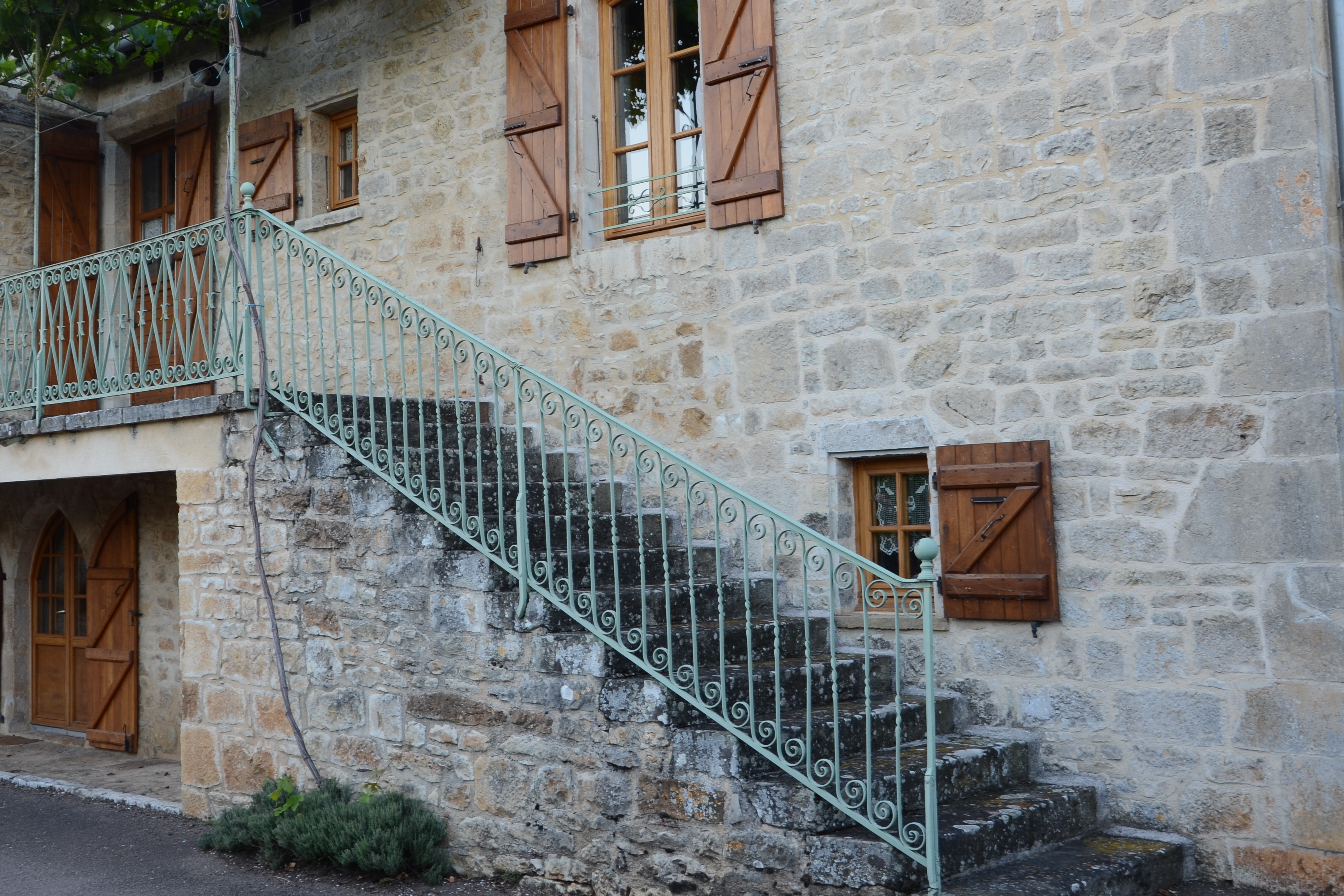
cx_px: 548
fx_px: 1605
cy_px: 391
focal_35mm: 43
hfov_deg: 45.2
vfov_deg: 31.2
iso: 200
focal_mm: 22
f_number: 7.1
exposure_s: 1/40
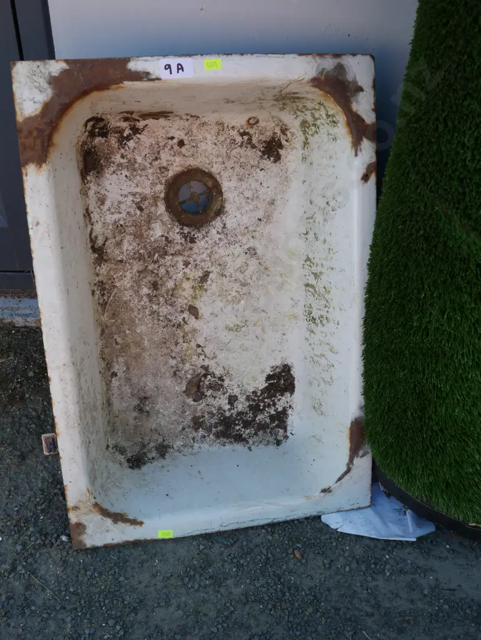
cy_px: 320
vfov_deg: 53.9
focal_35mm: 34
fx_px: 629
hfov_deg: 41.8
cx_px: 240
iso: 200
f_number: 5.6
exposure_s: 1/200
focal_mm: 17
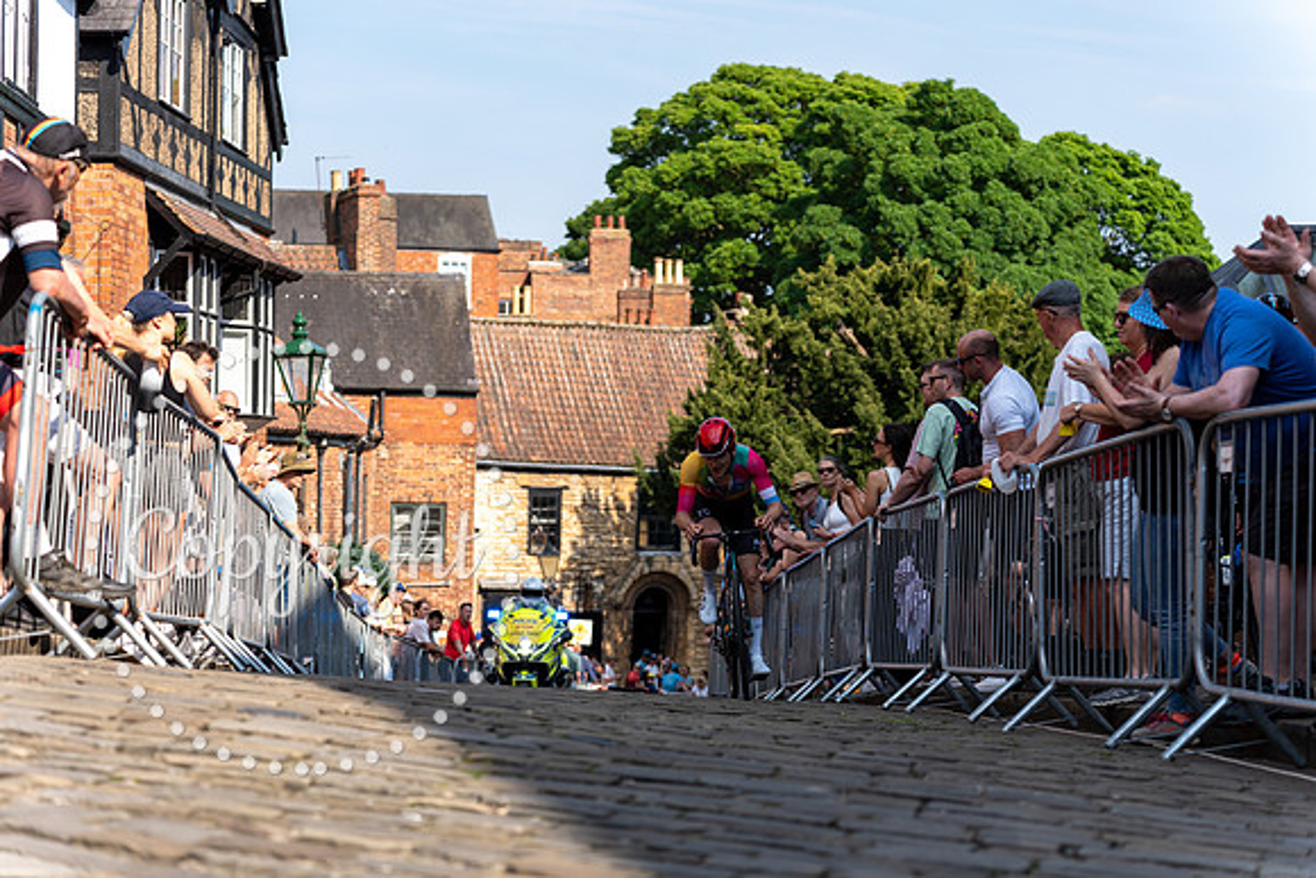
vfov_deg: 18.9
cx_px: 658
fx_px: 2632
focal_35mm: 72
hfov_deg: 28.1
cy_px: 439
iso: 100
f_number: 3.2
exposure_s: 1/1250
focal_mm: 72
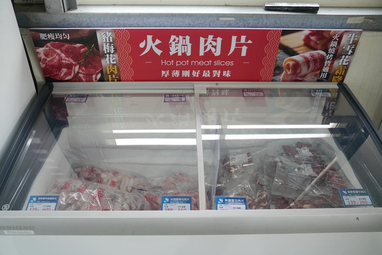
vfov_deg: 41.1
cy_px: 128
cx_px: 191
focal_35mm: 32
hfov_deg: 58.7
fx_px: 340
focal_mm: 32
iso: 1000
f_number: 4
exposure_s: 1/160
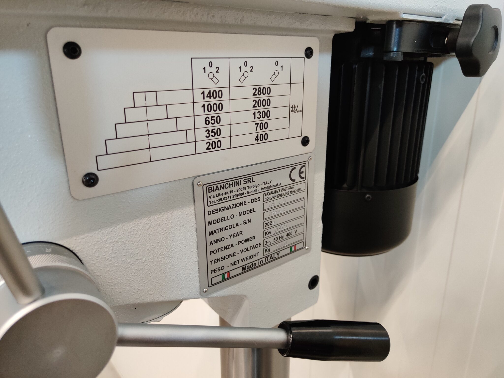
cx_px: 252
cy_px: 189
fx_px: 393
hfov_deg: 65.3
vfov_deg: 51.4
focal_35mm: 27
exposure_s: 1/50
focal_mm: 4.75
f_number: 1.65
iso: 1250
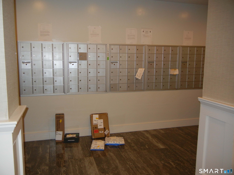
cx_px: 117
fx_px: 203
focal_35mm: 30
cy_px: 88
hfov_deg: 60.0
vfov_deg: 46.8
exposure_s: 1/30
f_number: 3.5
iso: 200
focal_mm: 5.4
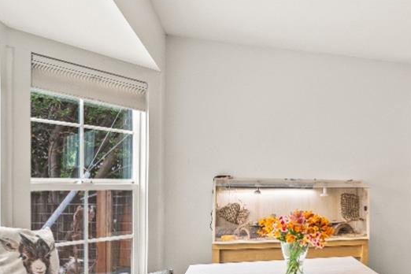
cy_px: 187
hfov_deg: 35.2
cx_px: 475
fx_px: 525
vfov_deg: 29.0
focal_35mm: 46
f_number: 8
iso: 200
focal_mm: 16
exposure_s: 1/5
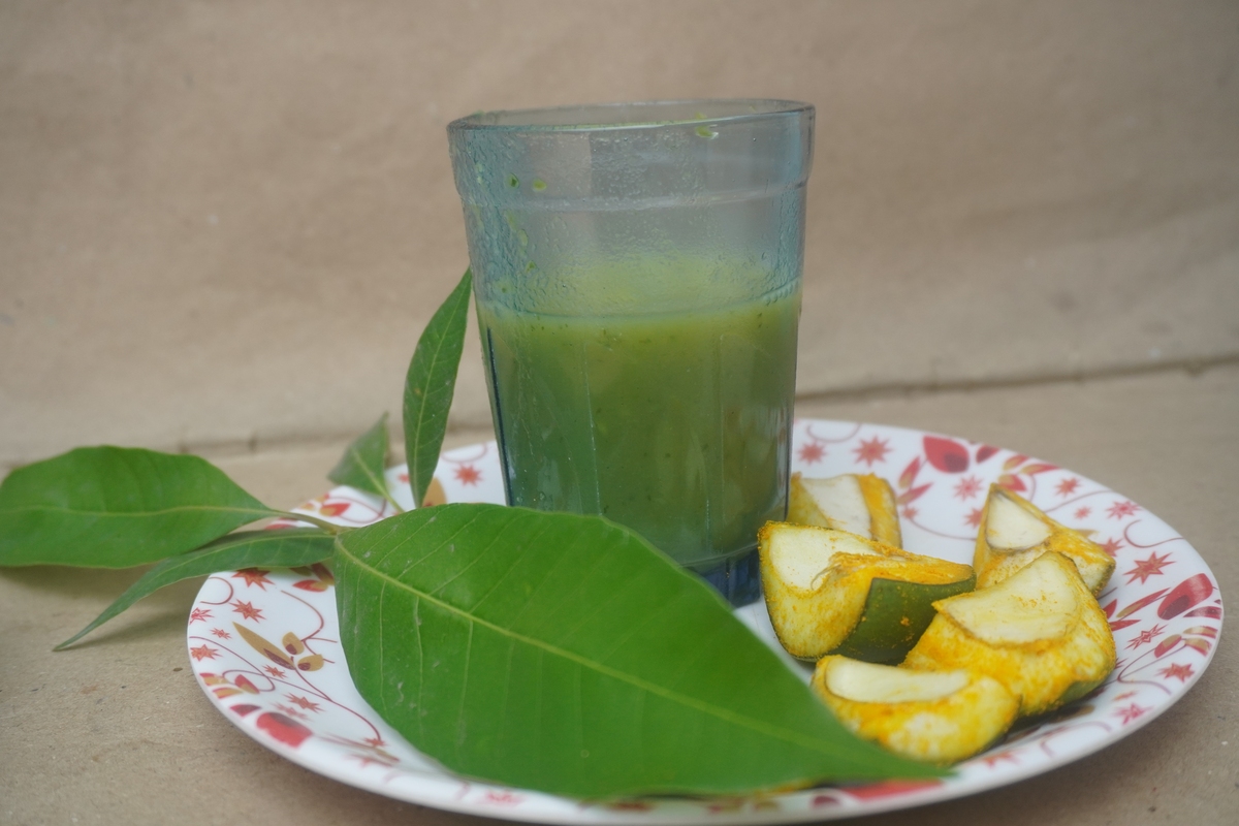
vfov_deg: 34.2
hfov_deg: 49.6
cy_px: 413
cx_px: 620
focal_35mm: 39
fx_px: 1342
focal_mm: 26
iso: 500
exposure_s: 1/640
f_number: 5
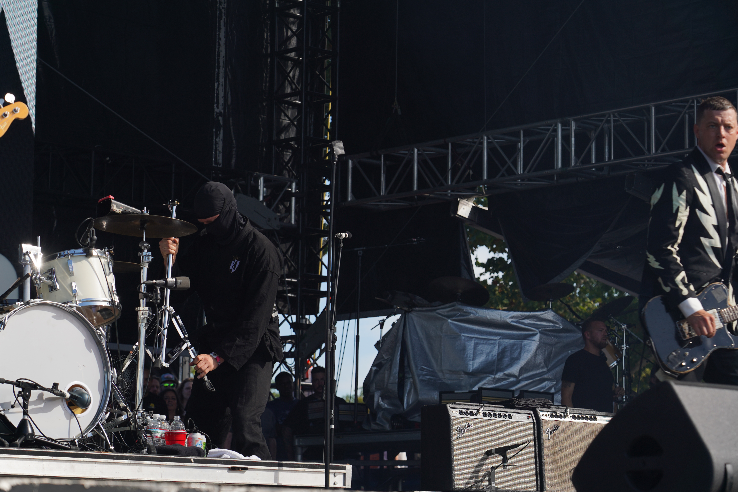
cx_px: 369
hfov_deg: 19.5
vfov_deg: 13.0
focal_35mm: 105
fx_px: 2152
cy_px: 246
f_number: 6.3
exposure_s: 1/320
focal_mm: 105
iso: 100
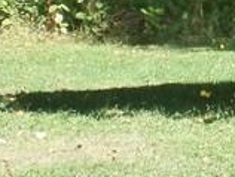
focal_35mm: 356
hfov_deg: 5.4
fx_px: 2420
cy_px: -92
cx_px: 550
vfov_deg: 4.2
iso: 100
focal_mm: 9.76
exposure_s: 1/250
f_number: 4.1
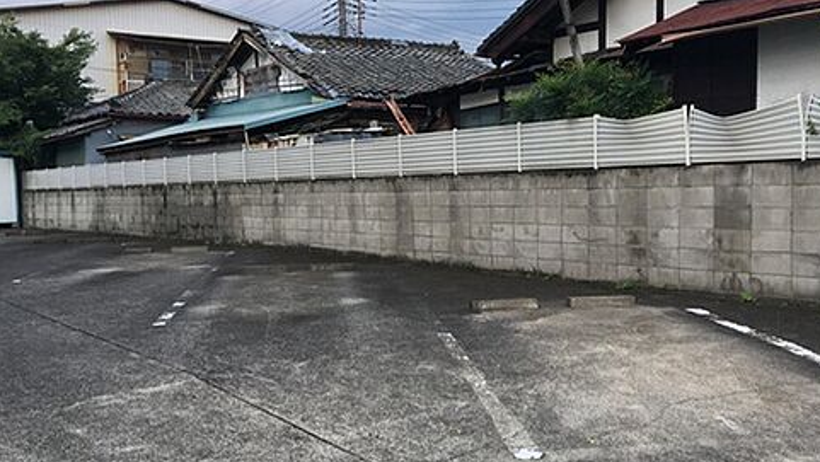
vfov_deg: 28.4
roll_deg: +1.5
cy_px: 244
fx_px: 914
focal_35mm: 42
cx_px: 460
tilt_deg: -2.6
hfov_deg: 48.2
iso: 32
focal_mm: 4.15
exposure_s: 1/120
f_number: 2.2
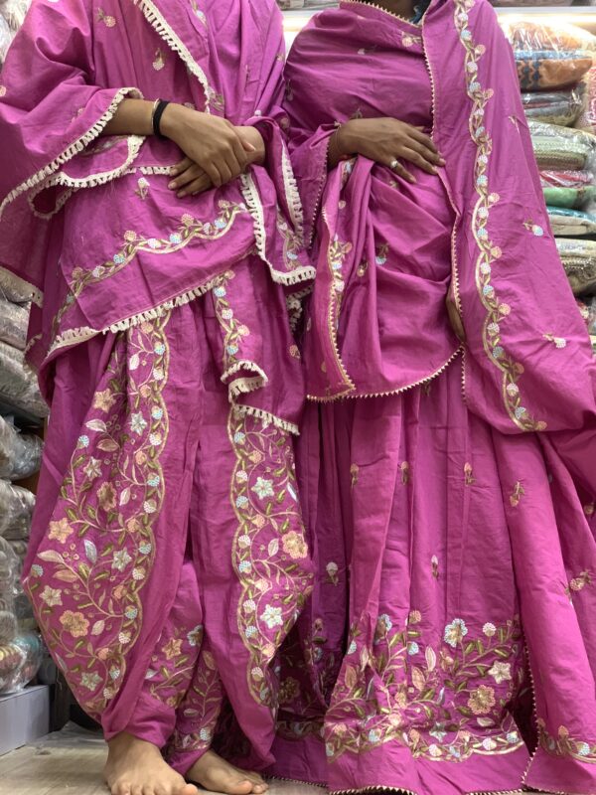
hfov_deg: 28.0
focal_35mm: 52
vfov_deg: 36.8
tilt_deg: +11.2
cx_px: 298
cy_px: 398
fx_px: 1194
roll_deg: +0.7
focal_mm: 6
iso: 125
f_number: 2.4
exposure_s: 1/60
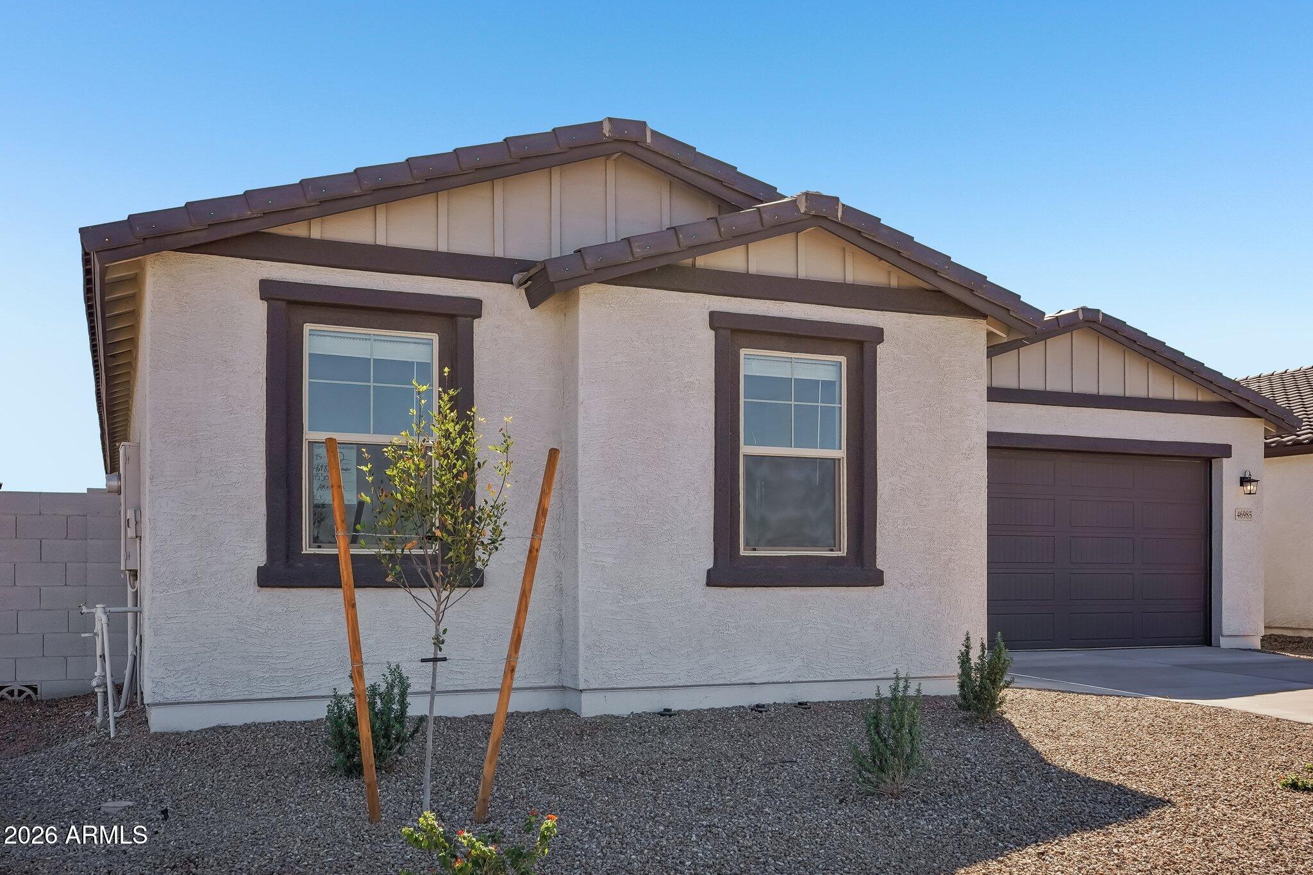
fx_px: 1203
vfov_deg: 40.0
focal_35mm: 33
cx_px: 656
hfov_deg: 57.2
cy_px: 438
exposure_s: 1/640
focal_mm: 33
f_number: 8
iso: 400
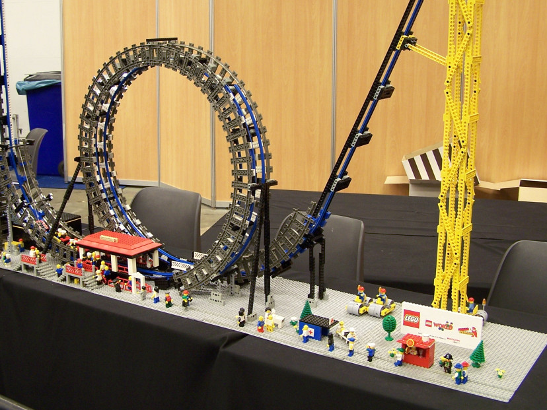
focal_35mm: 47
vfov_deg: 30.9
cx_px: 238
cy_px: 186
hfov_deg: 40.4
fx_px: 743
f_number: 2.8
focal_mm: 6.3
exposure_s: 1/2
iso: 80
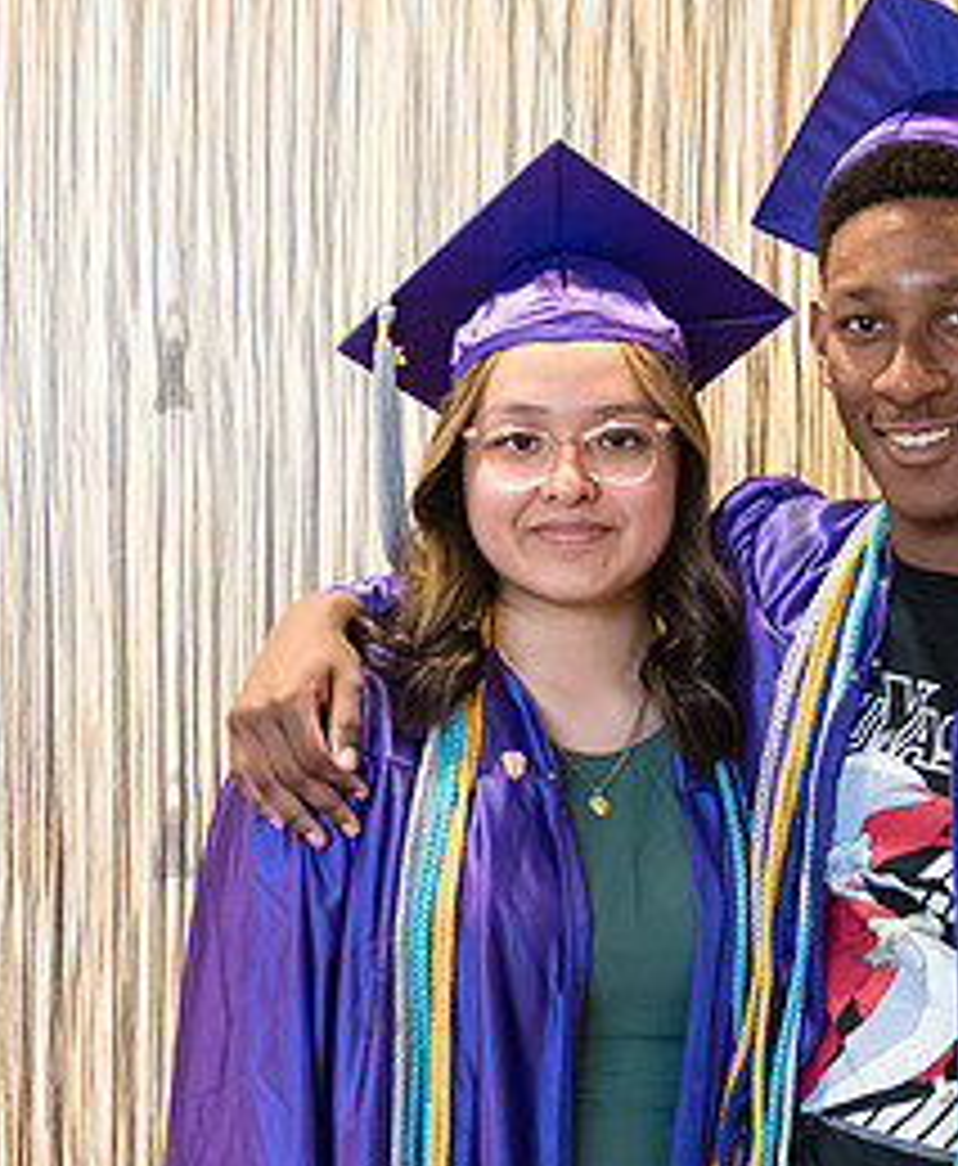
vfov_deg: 21.6
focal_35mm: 87
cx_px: 761
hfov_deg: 17.8
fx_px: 3032
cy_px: 835
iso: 4000
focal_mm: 35
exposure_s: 1/160
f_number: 3.5
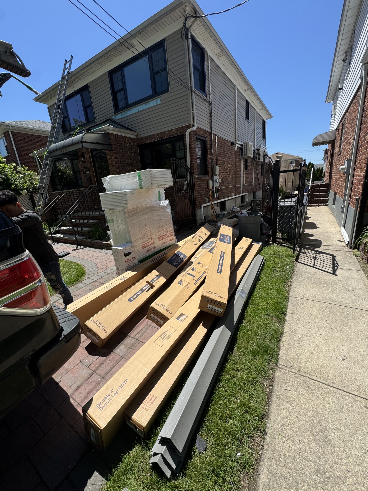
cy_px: 246
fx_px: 198
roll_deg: +5.2
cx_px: 184
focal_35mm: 14
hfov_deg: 85.7
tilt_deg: -17.0
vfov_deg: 102.1
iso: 40
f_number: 2.2
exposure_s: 1/1927
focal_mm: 2.22
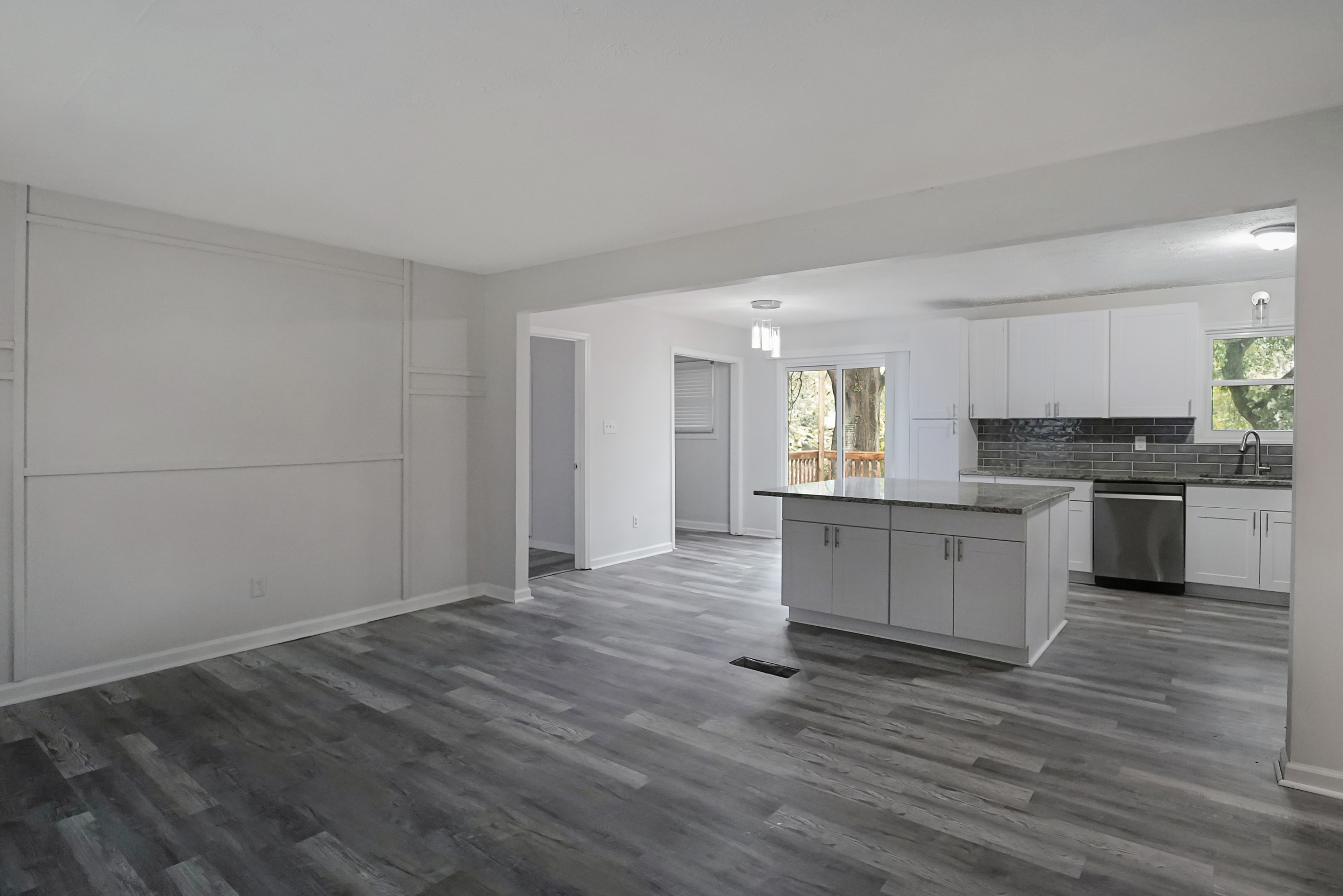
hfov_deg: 93.2
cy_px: 475
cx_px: 705
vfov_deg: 70.4
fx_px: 634
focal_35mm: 17
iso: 3200
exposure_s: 1/160
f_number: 2.8
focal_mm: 14
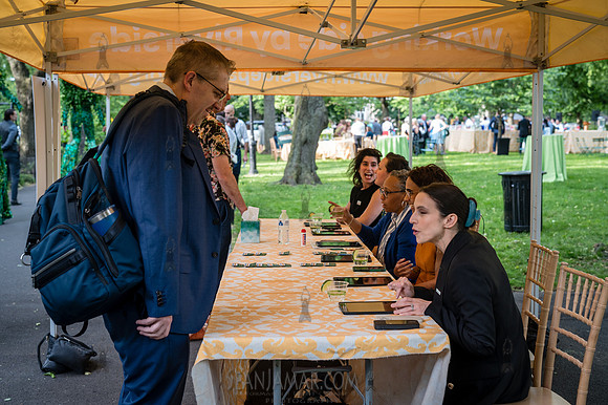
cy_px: 202
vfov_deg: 29.6
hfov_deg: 43.3
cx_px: 304
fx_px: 766
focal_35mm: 45
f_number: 4
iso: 800
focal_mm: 43
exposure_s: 1/200
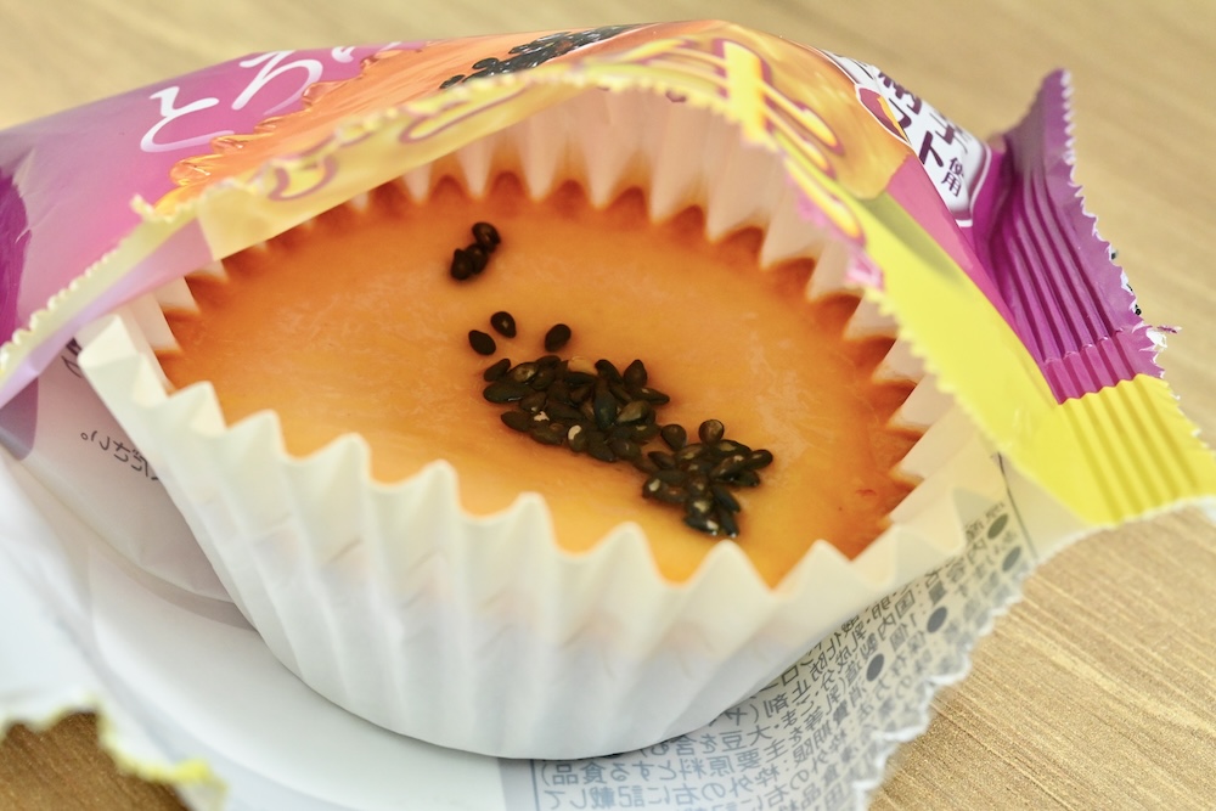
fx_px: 2027
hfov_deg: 33.4
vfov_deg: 22.6
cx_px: 608
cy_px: 406
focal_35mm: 60
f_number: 13
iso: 6400
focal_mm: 60
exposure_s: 1/250
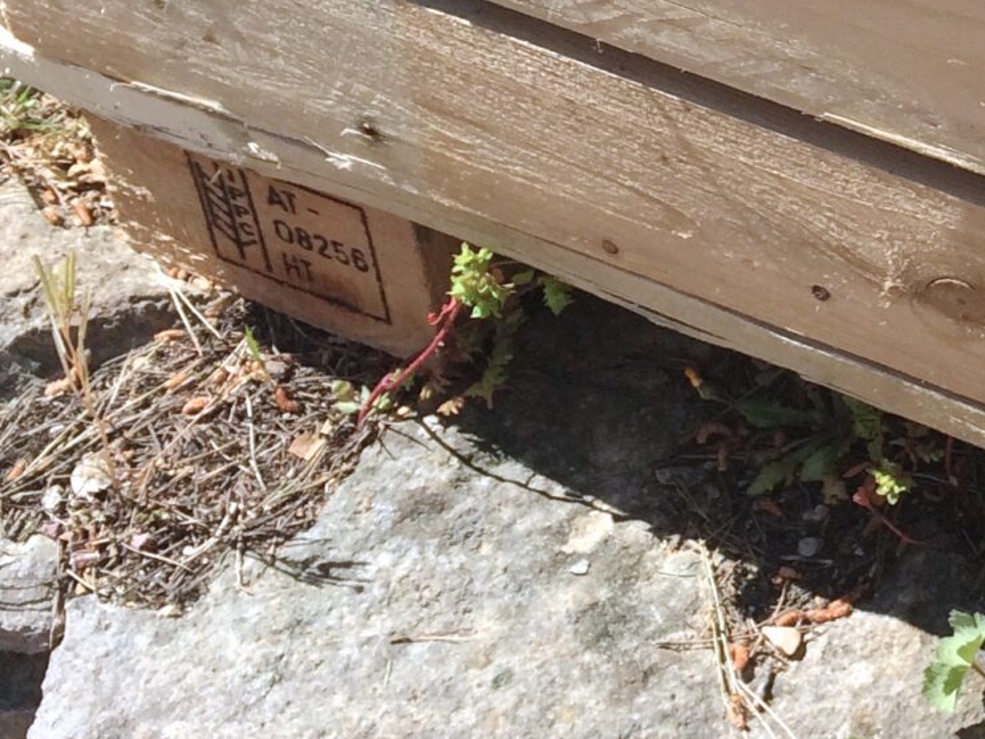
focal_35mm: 100
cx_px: 1424
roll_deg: -5.5
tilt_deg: -39.1
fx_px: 2846
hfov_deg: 17.8
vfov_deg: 14.3
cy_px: -184
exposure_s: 1/1786
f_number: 2.2
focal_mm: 4.15
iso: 32
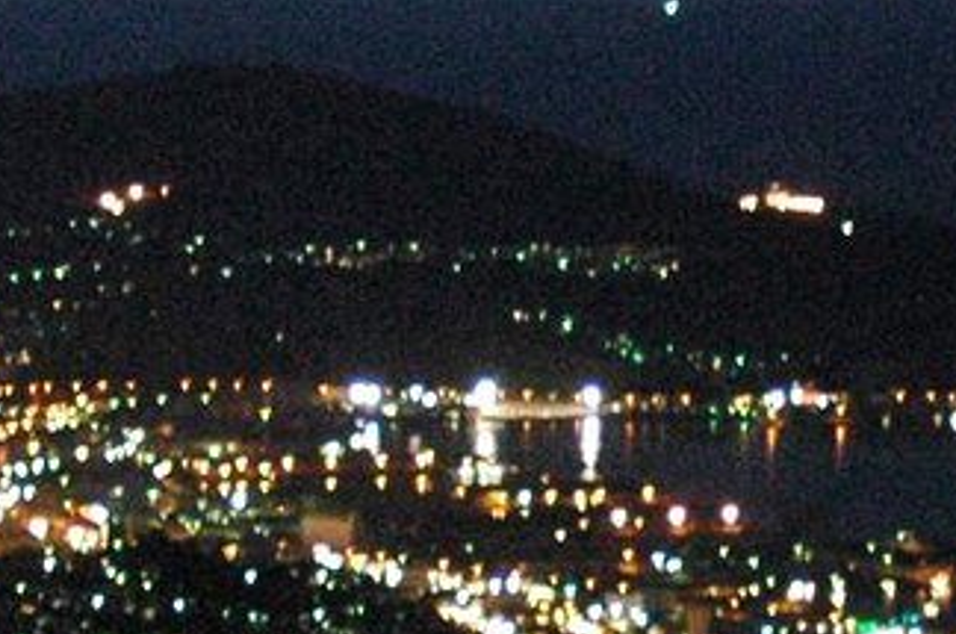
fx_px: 6289
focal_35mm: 237
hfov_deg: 8.7
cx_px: 714
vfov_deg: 5.8
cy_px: 472
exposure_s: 1/2.5
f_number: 3.8
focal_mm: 25
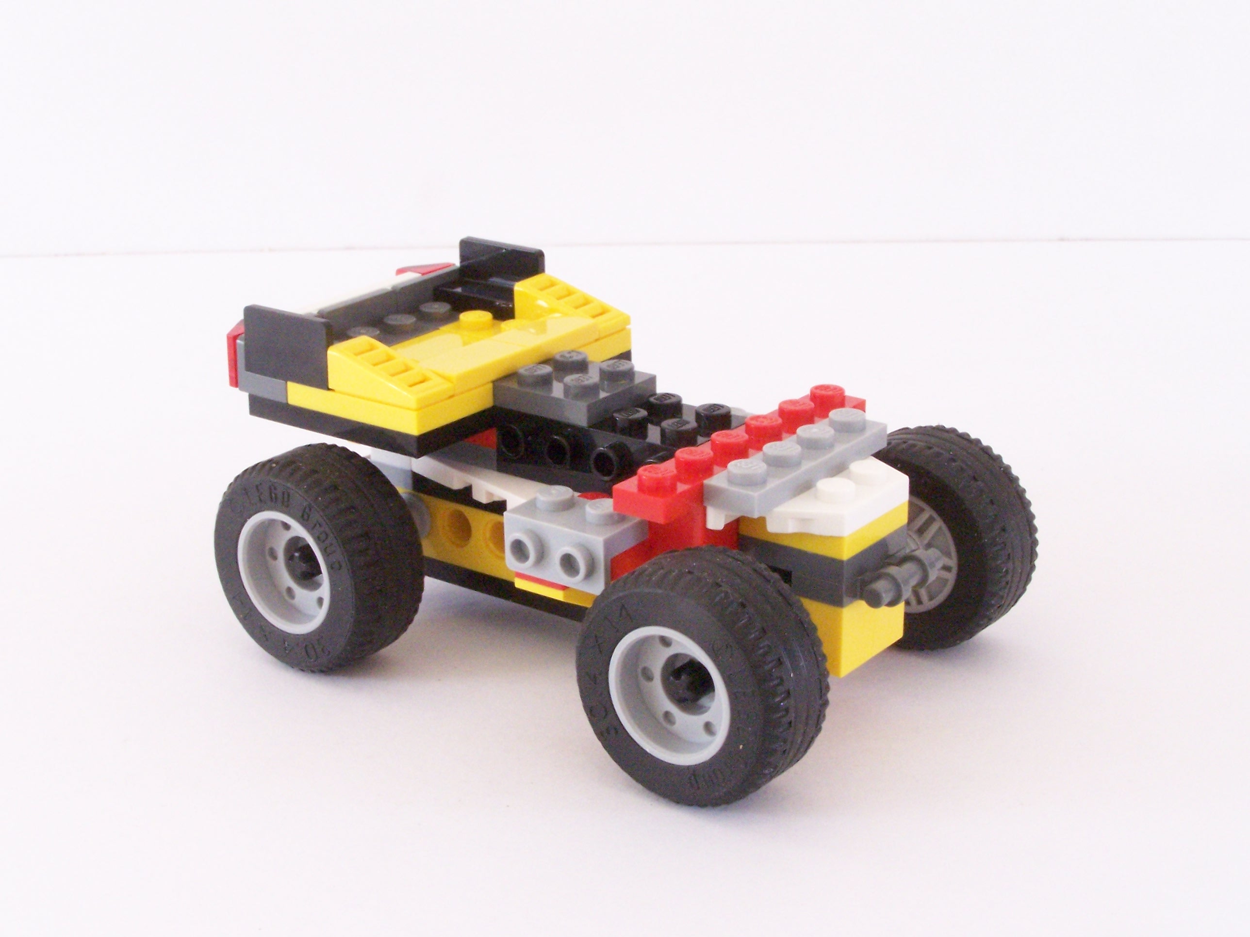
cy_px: 468
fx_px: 2131
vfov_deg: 24.8
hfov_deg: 32.7
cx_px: 625
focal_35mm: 59
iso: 400
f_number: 8
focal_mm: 9.8
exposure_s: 1/6
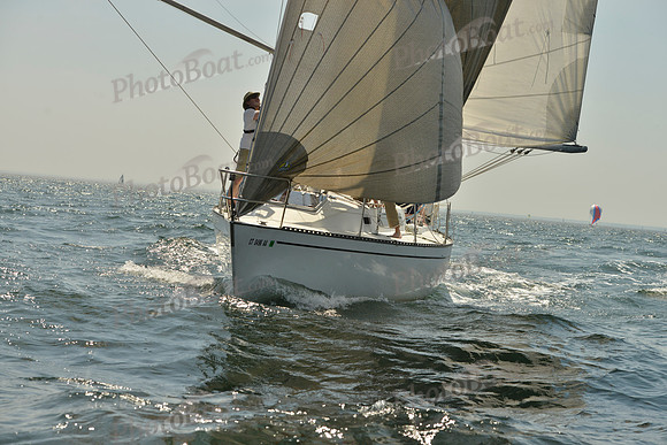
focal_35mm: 70
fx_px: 1297
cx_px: 334
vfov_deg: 19.5
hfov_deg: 28.8
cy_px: 222
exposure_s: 1/1250
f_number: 8
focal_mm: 70
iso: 200
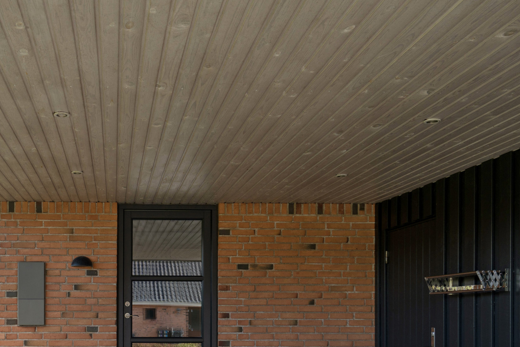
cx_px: 128
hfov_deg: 44.8
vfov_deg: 30.5
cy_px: 312
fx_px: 607
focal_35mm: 42
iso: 250
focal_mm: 23
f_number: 7.1
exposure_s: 1/125
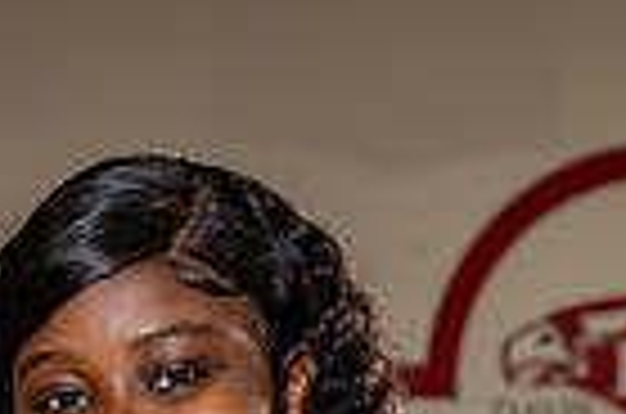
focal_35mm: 159
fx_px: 2759
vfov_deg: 7.9
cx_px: 275
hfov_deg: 12.9
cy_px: 1008
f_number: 5.6
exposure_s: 1/250
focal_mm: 49
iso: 800
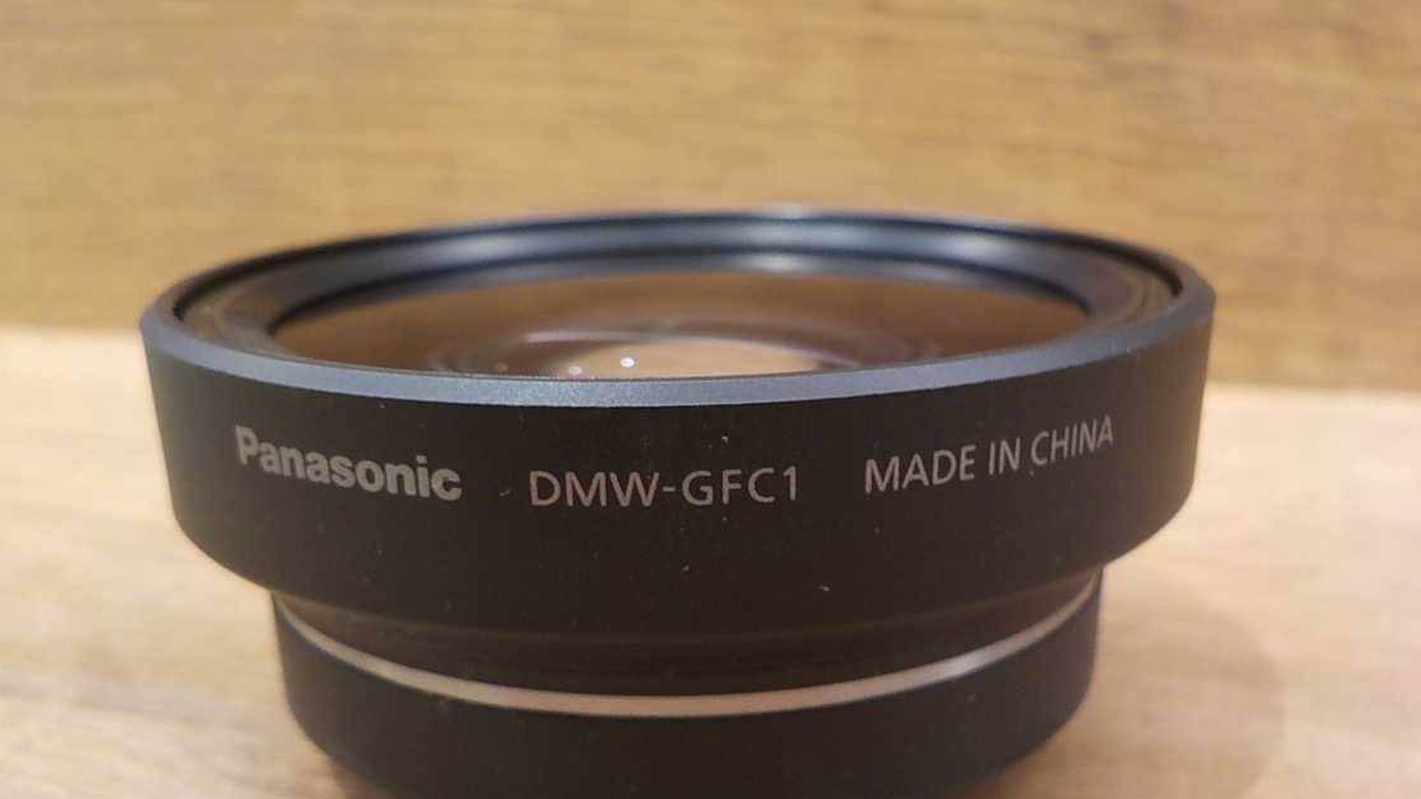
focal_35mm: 35
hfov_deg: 56.6
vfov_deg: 33.6
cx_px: 731
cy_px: 492
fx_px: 1318
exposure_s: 1/30
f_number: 3.3
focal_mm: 4.1
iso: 160
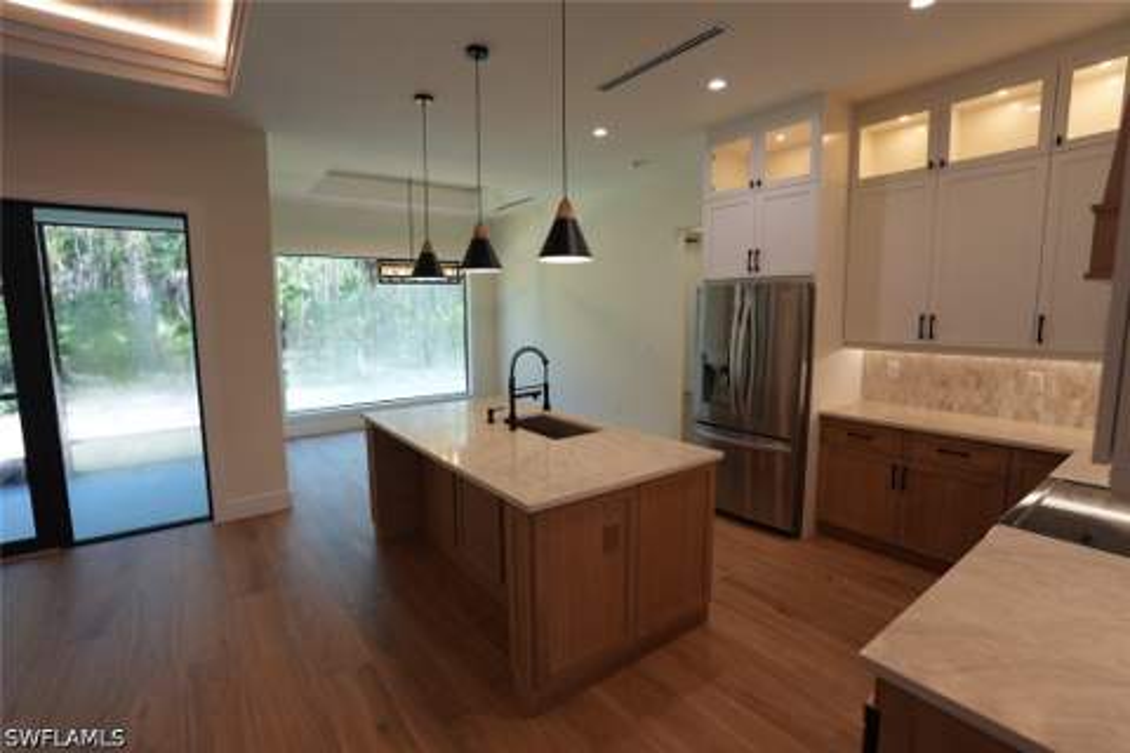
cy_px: 376
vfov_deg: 73.7
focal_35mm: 16
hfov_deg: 96.7
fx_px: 502
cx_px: 565
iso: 500
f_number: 4
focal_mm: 16
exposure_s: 1/160
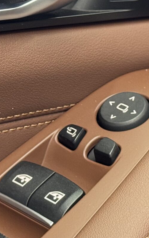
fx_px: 1052
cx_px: 72
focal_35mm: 162
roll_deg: +1.1
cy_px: 93
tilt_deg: -21.4
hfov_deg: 8.1
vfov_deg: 12.9
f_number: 1.78
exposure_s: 1/33
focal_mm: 6.76
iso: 250
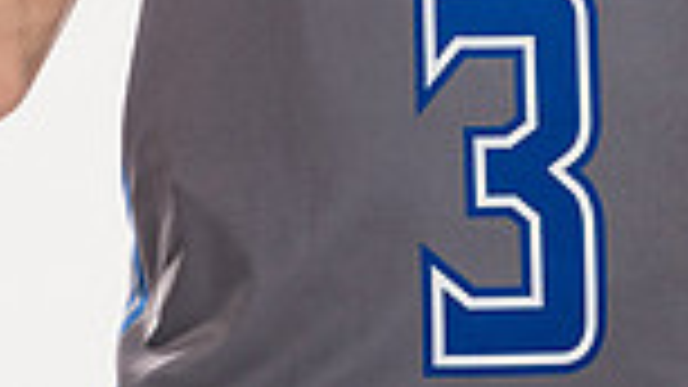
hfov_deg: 6.4
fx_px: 6183
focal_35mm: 339
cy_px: -611
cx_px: 135
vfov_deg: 3.5
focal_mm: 70
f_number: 5.6
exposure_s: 1/250
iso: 400
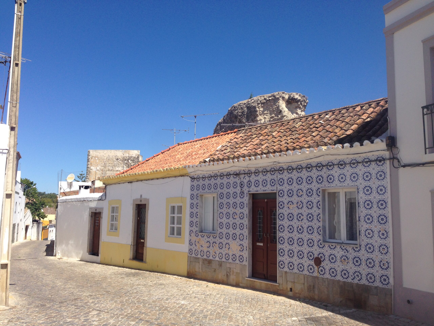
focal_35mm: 33
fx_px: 414
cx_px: 217
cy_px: 163
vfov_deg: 42.9
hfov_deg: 55.4
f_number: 2.4
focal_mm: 4.12
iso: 50
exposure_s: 1/1808
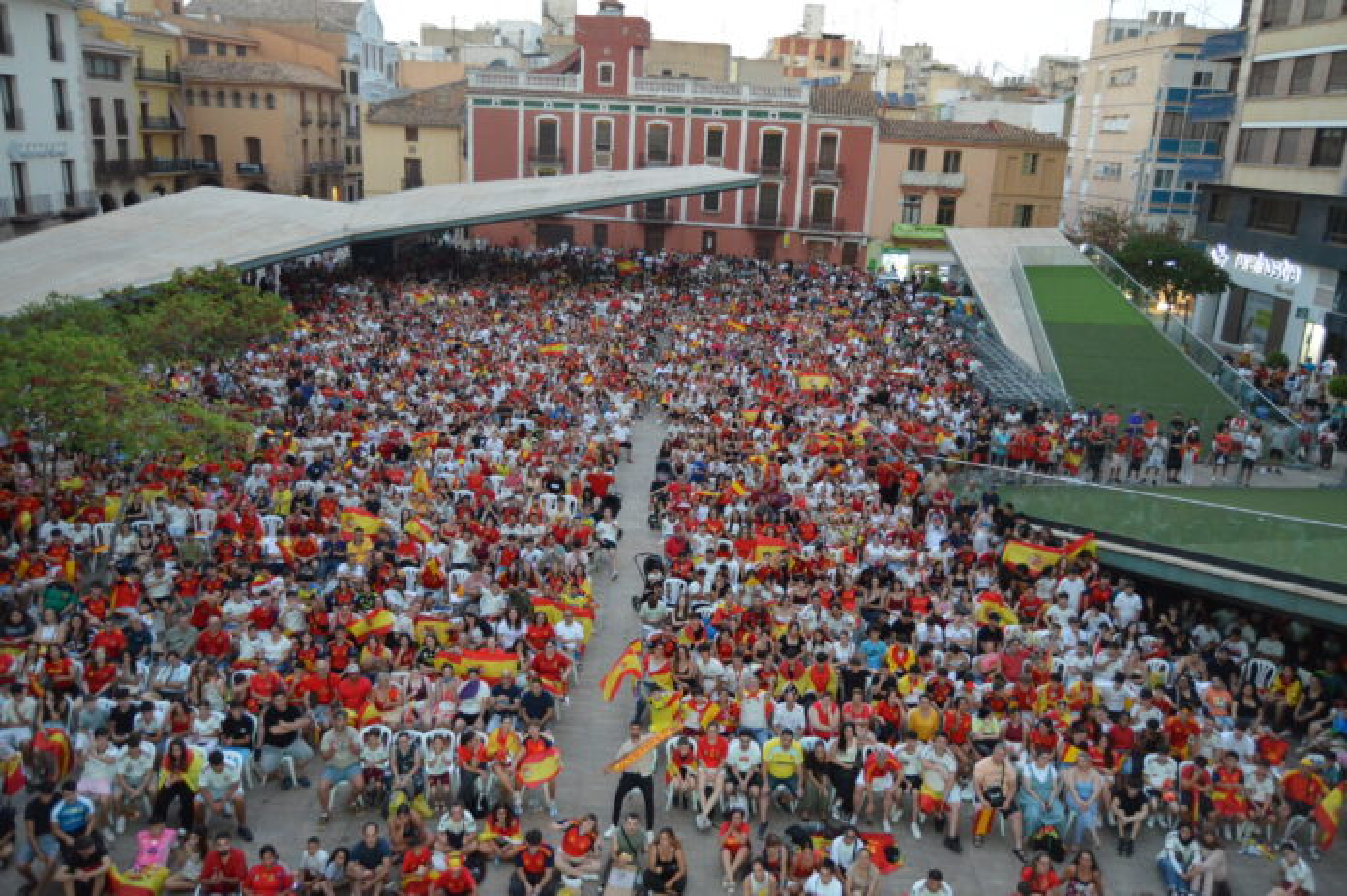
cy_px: 448
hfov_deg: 67.4
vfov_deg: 47.9
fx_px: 1010
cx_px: 674
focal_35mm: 27
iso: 1800
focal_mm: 18
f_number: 3.5
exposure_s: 1/60
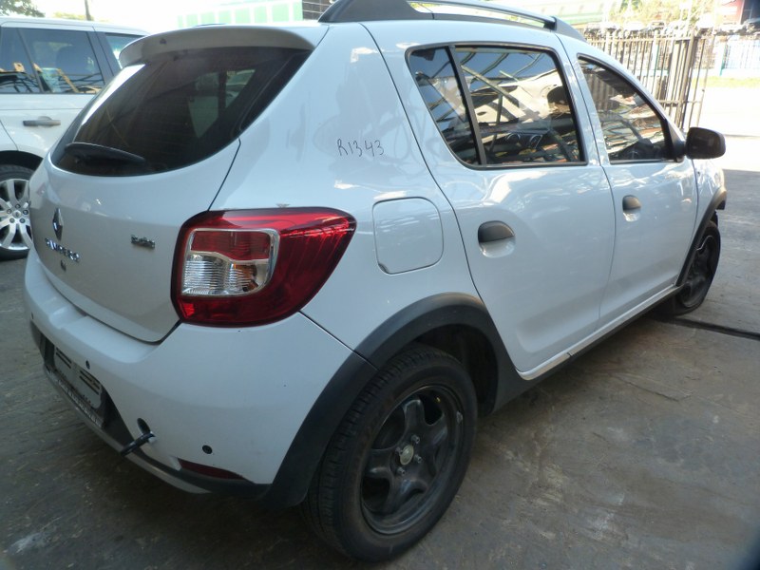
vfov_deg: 54.9
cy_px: 285
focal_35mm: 25
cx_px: 380
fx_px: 549
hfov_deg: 69.4
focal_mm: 4.5
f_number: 2.8
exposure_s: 1/60
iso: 125
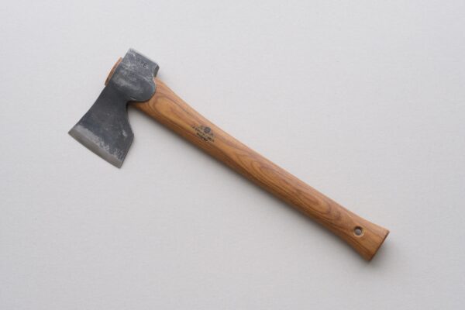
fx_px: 1085
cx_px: 232
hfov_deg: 24.2
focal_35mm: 84
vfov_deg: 16.3
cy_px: 155
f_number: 14
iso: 800
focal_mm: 56
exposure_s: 1/8
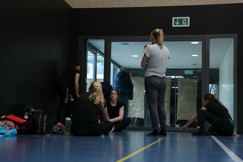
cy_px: 81
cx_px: 122
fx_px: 432
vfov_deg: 21.2
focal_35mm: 64
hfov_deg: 31.4
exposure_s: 1/60
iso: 400
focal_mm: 42
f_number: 6.3
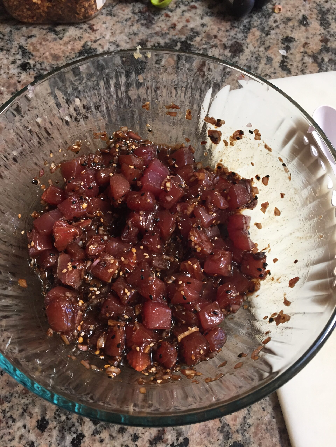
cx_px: 168
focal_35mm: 29
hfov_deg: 48.2
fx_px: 375
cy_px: 224
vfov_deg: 61.7
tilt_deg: -69.0
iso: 50
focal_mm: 4.15
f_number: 2.2
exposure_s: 1/30
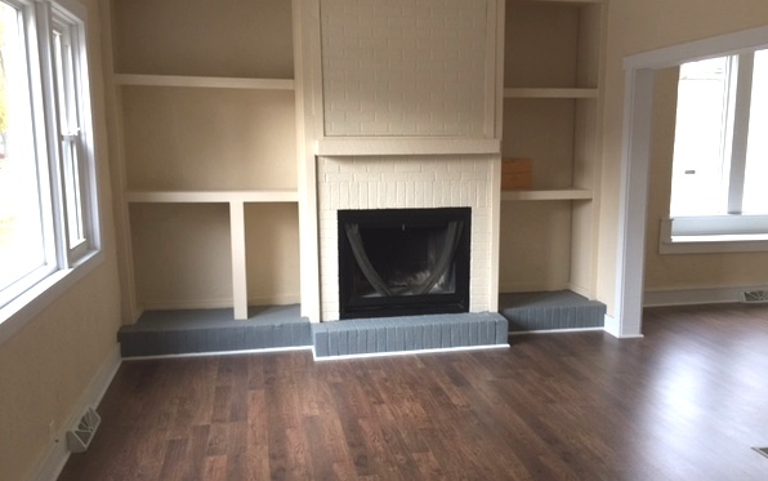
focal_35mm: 33
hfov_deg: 58.1
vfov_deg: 38.3
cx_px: 411
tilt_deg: -9.2
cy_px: 260
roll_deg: -0.9
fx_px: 691
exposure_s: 1/15
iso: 32
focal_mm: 4.15
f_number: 2.2
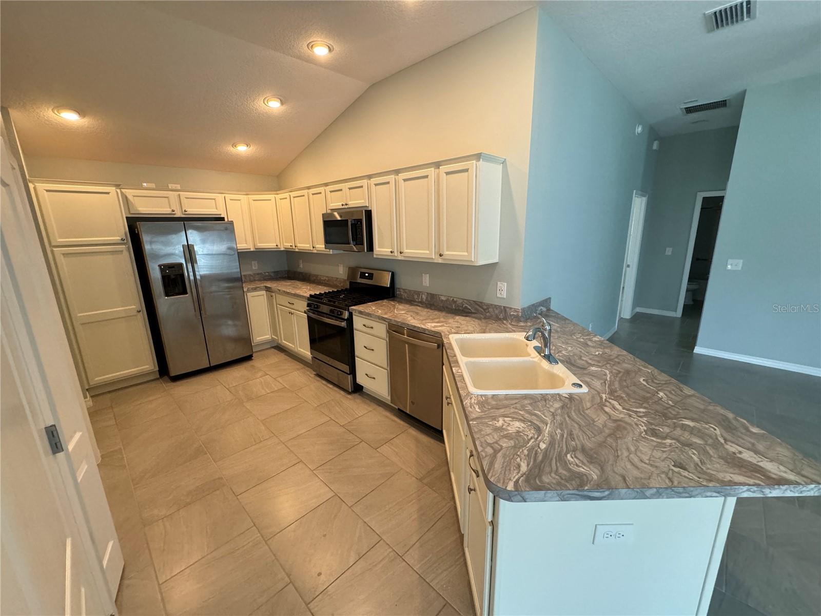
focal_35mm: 14
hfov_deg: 102.1
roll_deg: +0.5
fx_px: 332
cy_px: 308
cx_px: 410
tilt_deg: -15.7
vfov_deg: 85.7
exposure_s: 1/120
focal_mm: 2.22
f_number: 2.2
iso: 320
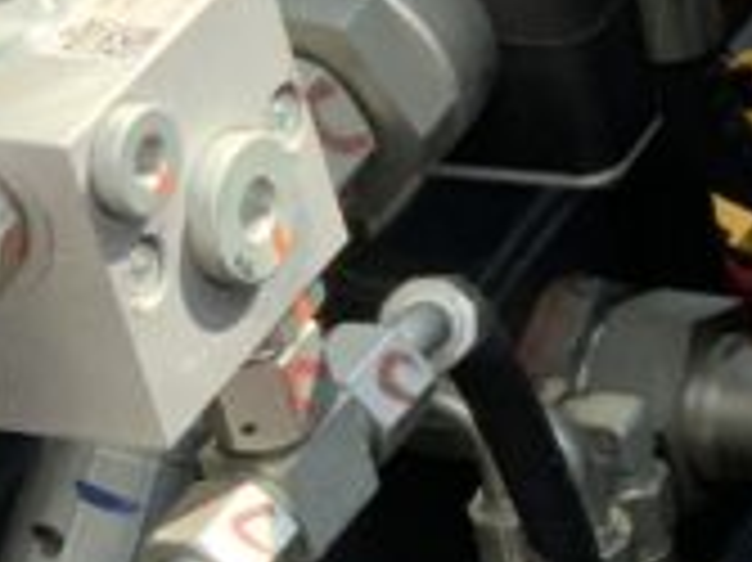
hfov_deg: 10.2
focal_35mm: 178
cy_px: 265
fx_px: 3864
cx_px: 1572
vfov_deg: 8.3
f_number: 1.8
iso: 16
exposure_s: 1/355
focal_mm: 3
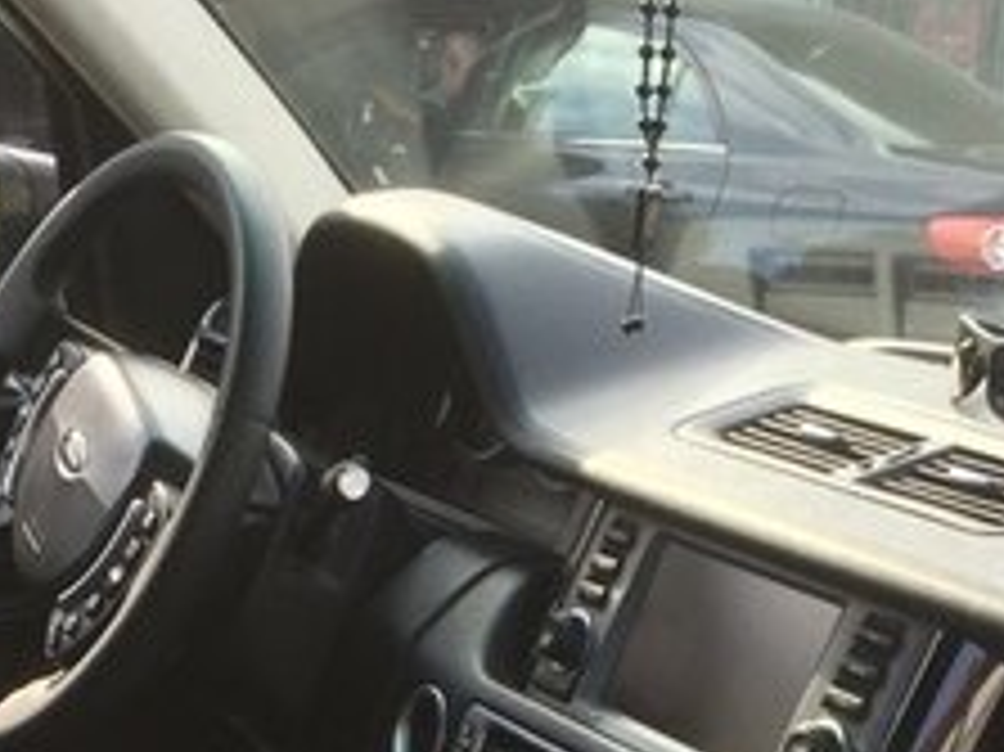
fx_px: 2493
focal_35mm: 86
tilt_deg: -22.9
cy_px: 1038
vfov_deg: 16.1
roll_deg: -3.6
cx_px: 419
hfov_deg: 22.7
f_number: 2.2
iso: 32
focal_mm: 4.15
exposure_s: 1/150
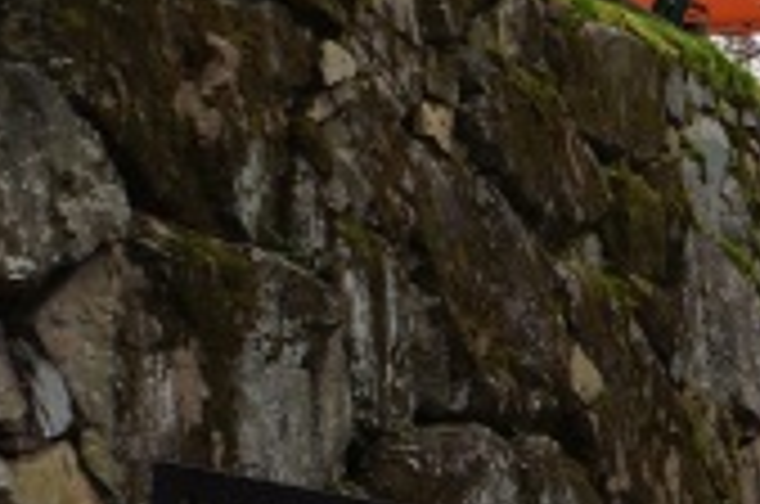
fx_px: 3371
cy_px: 387
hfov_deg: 11.2
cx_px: 1709
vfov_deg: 8.5
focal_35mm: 160
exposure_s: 1/80
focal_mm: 18
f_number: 6.3
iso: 200
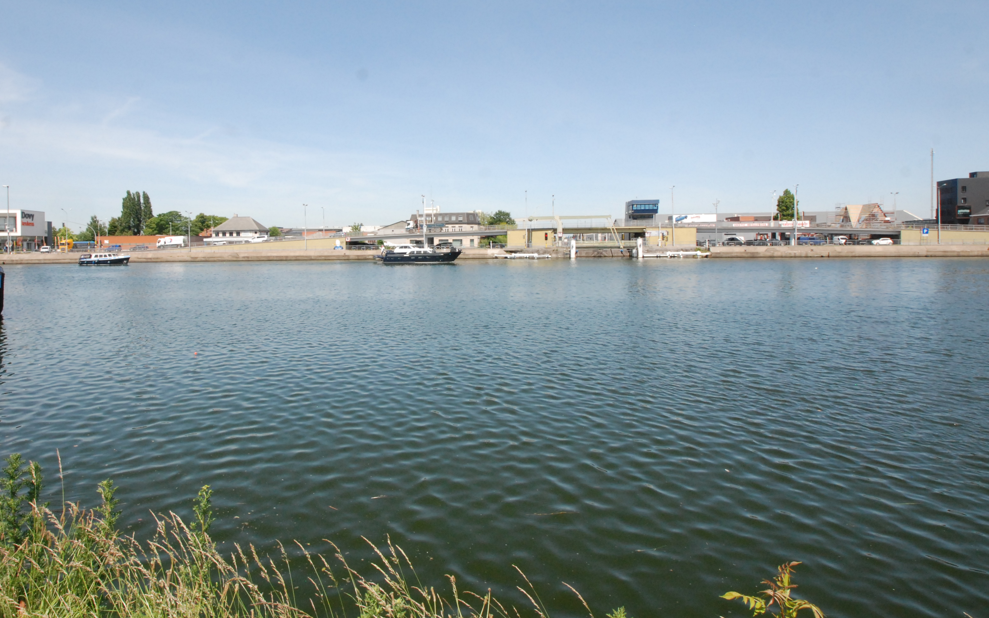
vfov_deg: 61.8
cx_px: 458
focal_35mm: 19
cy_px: 252
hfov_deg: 87.8
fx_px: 512
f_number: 11
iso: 800
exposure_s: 1/500
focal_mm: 10
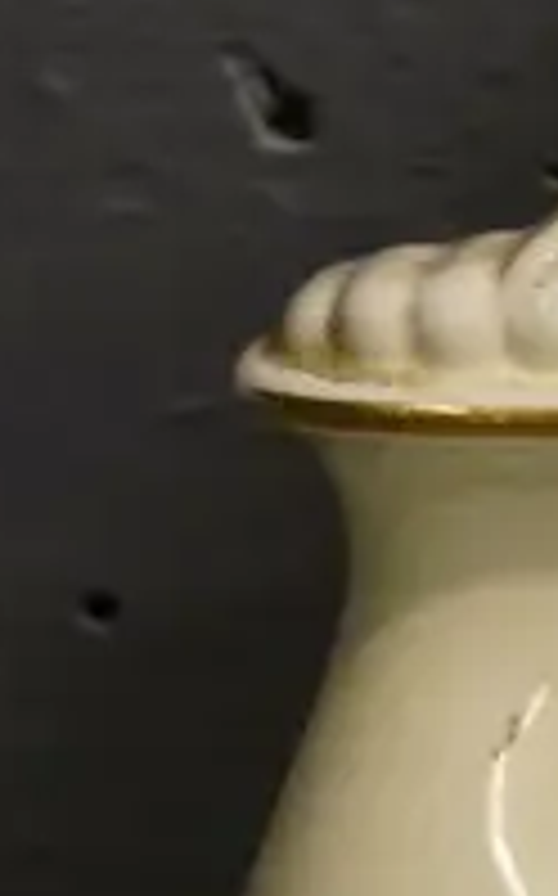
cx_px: 2156
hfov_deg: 4.2
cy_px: 495
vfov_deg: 7.1
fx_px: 7193
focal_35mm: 295
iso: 3200
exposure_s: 1/250
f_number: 5
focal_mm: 27
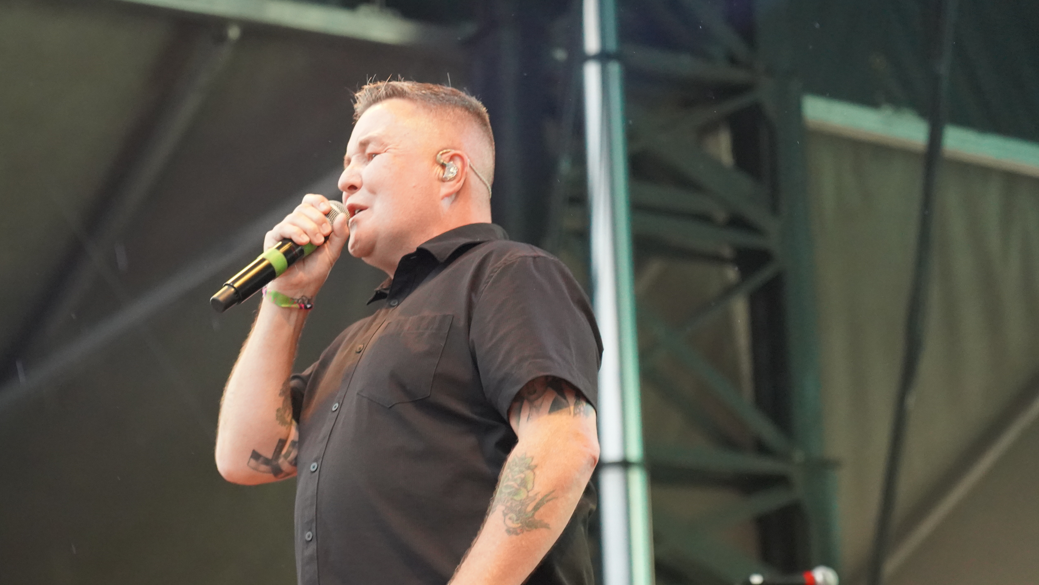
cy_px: 381
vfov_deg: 9.3
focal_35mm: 131
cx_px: 422
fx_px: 3609
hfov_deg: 16.4
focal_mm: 105
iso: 8000
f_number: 4
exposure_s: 1/160
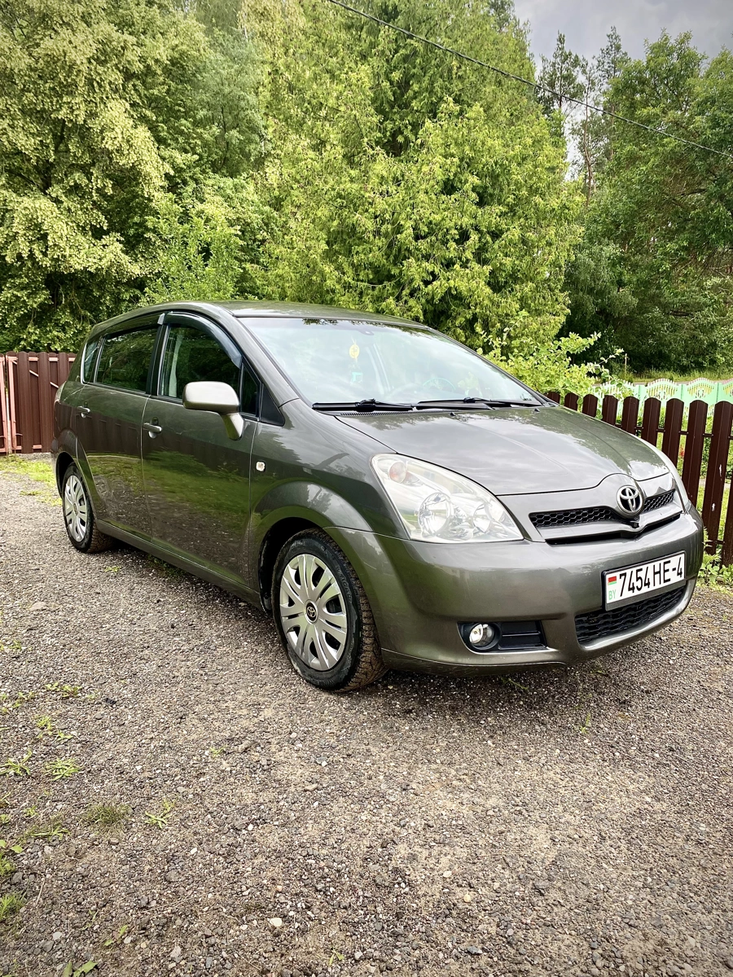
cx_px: 366
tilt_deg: -8.9
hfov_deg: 53.1
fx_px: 734
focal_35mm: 26
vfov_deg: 67.3
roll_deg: +0.0
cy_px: 488
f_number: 1.8
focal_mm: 4.25
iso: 32
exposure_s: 1/571
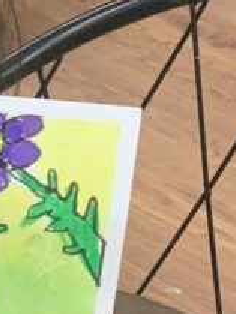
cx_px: -149
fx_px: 2261
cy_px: 221
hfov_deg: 5.9
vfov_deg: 7.9
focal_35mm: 249
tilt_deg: -29.6
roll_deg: +1.3
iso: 125
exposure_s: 1/72
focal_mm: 6
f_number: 2.4
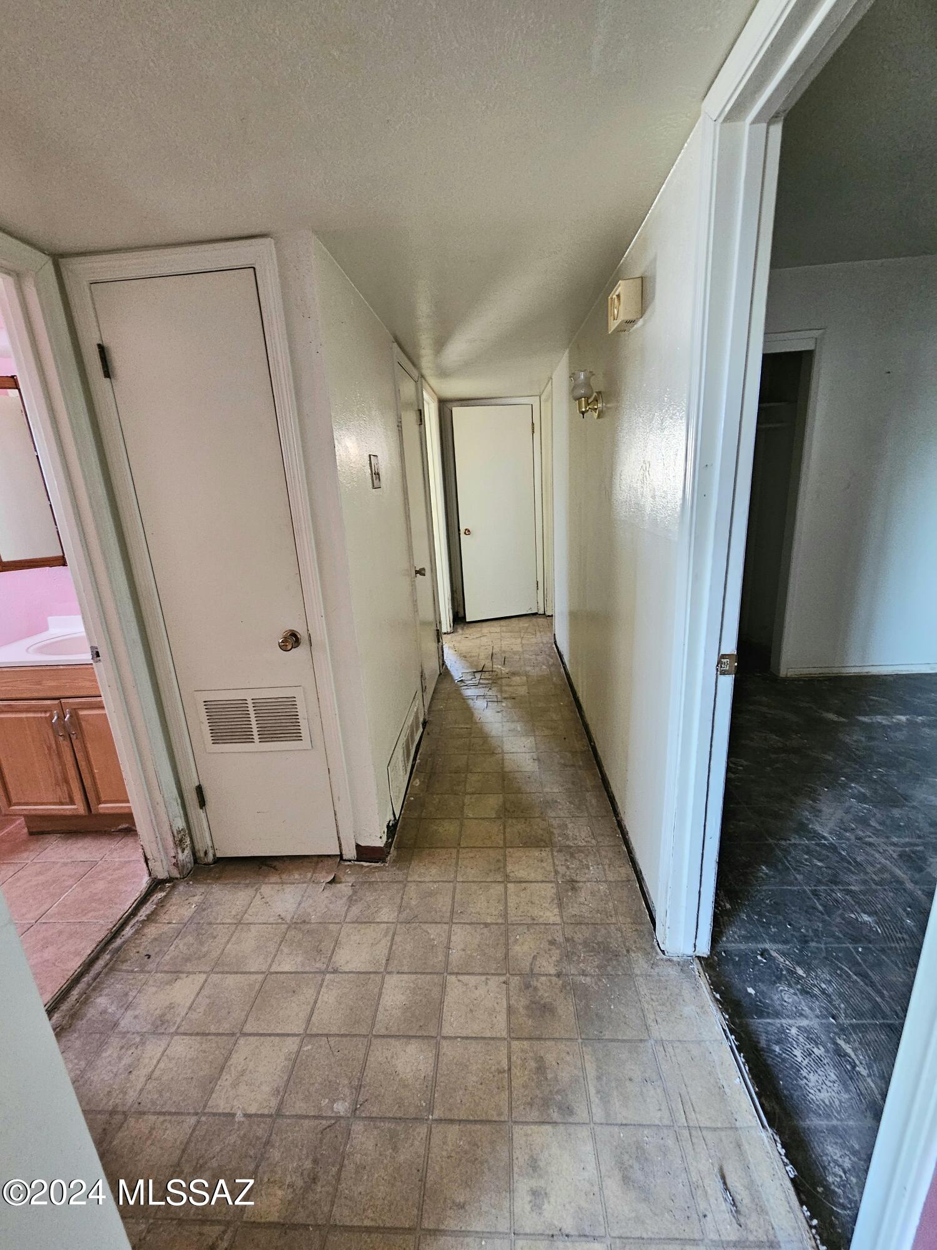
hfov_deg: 89.9
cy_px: 625
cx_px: 468
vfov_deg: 106.2
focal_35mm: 13
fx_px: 469
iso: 500
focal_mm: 2.2
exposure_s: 1/30
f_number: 2.2
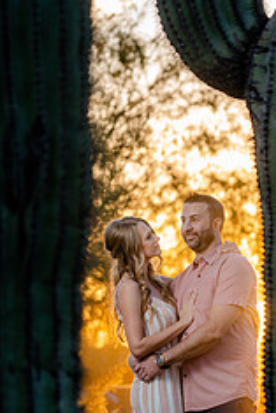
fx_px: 2813
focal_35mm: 245
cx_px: 244
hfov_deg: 5.6
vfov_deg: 8.4
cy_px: 235
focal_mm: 128
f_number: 4
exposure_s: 1/250
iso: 320
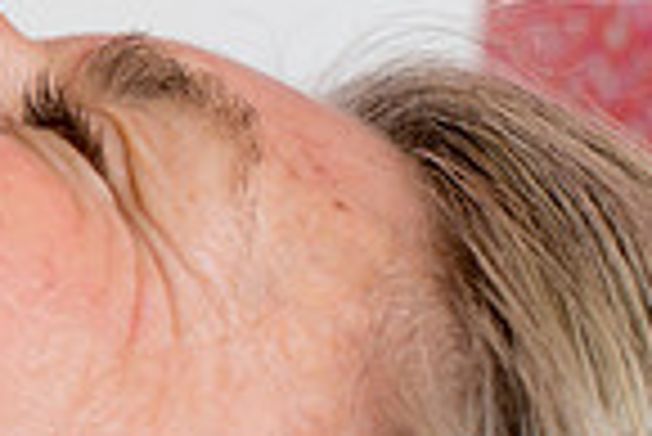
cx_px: -589
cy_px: -34
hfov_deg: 9.7
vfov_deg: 6.9
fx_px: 3626
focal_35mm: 200
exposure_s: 1/200
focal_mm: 50
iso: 640
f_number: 5
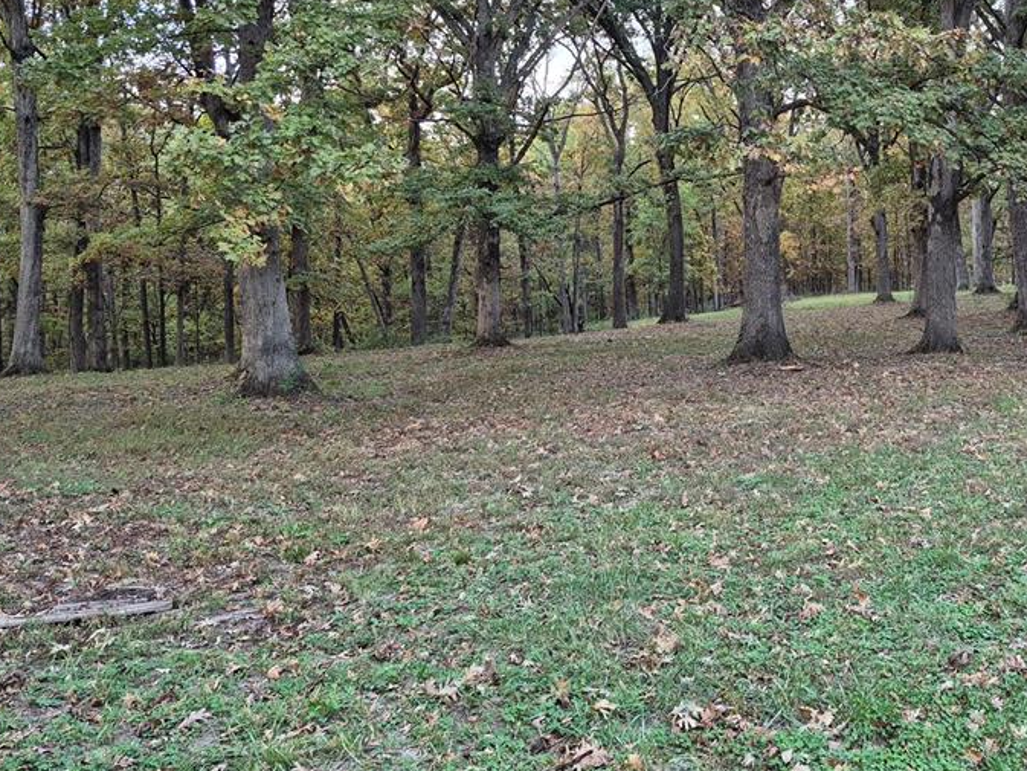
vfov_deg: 40.0
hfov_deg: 51.0
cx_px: 737
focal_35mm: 35
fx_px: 1039
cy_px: 234
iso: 160
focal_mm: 5.4
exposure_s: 1/180
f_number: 1.8
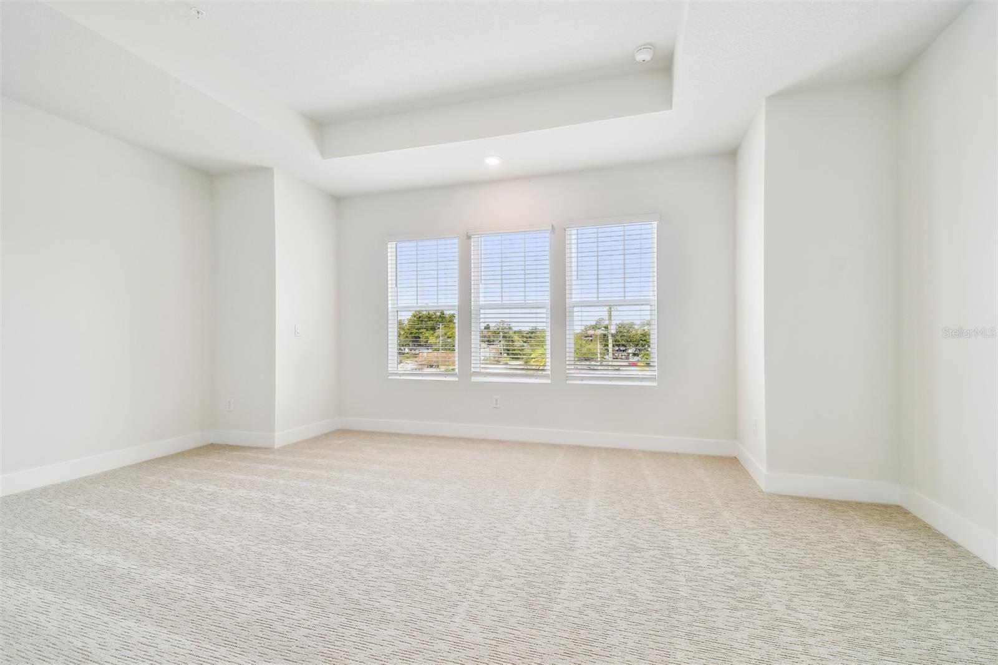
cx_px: 499
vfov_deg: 77.3
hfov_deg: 100.4
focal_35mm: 15
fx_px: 416
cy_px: 332
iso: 100
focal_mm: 10
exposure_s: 1/20
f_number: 7.1
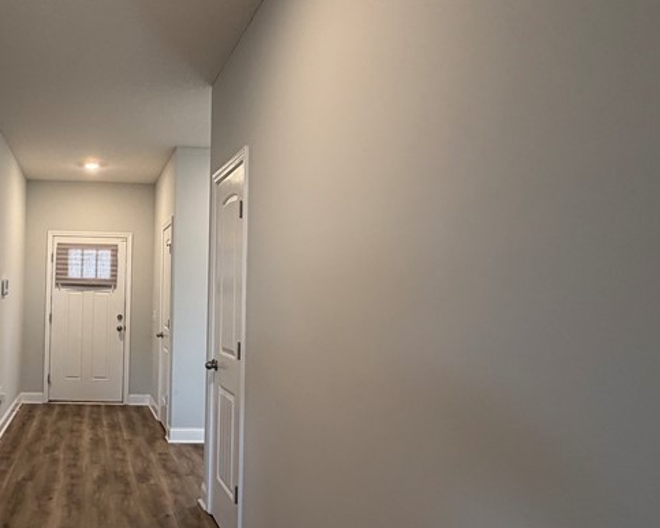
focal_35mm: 29
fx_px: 566
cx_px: 116
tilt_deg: +2.4
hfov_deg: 55.4
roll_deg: -1.8
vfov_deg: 49.9
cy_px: 278
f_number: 2.2
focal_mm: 2.22
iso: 200
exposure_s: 1/60
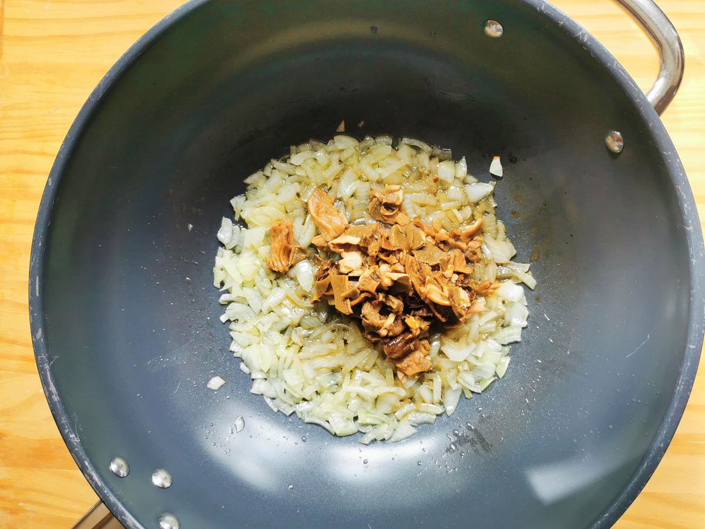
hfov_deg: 65.3
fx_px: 550
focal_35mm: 27
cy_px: 264
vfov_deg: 51.4
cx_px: 352
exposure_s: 1/100
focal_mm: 5.56
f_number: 1.6
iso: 64
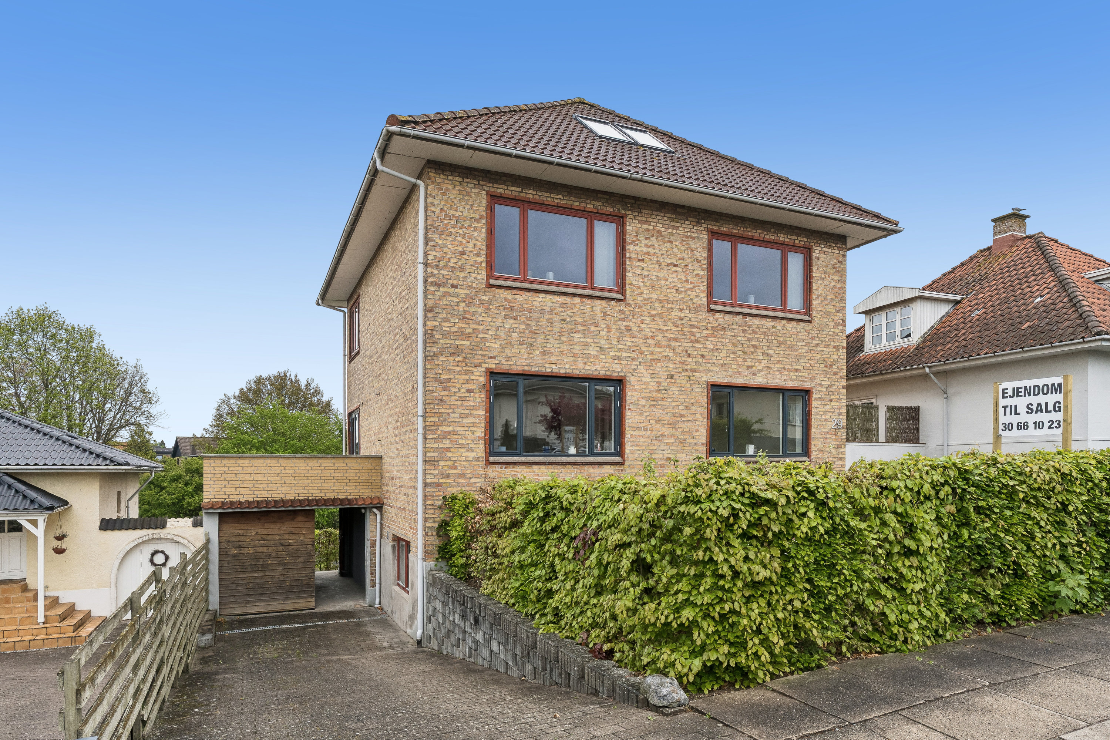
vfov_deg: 56.1
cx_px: 555
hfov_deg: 77.3
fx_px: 694
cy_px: 370
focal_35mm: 22
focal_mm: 15
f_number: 8
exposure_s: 1/200
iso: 250
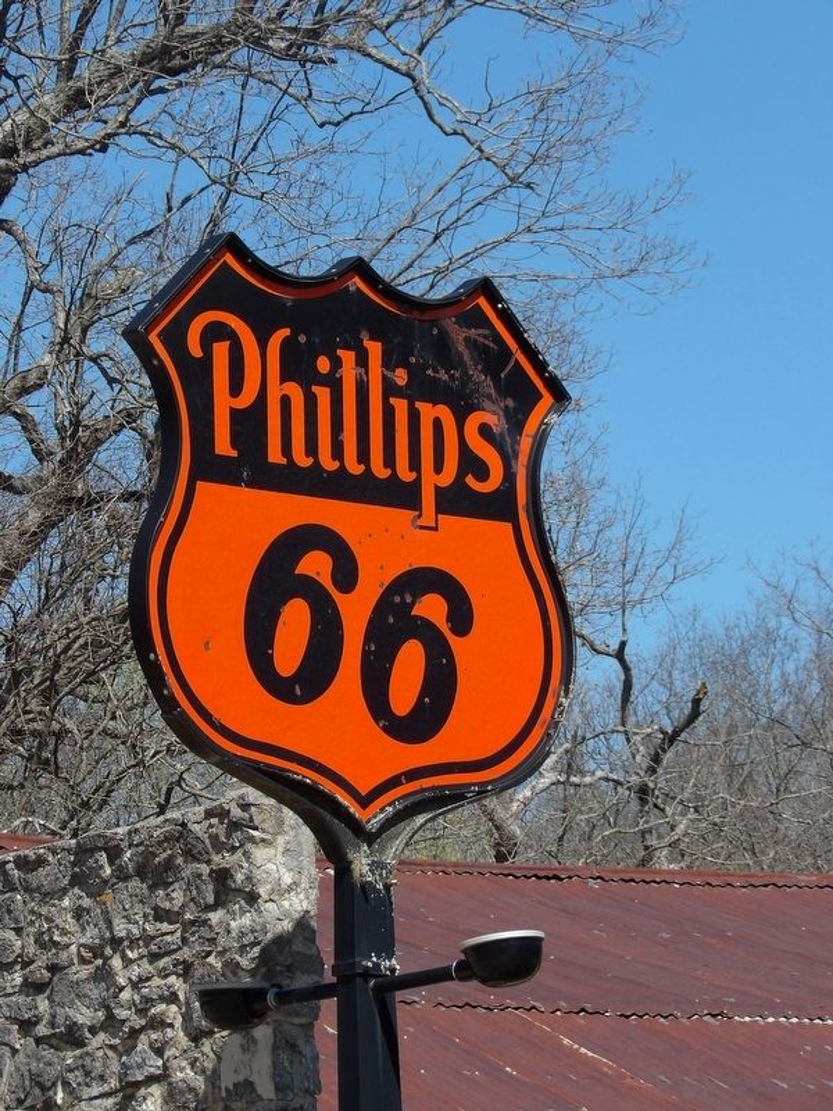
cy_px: 556
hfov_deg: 7.5
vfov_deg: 10.0
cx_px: 416
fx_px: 6353
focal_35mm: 198
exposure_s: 1/492
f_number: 4.5
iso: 100
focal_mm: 35.6
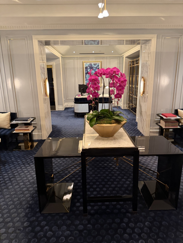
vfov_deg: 71.6
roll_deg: +3.1
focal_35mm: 24
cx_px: 92
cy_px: 122
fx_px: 169
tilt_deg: -13.4
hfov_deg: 56.8
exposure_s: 1/60
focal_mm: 6.76
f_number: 1.78
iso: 500
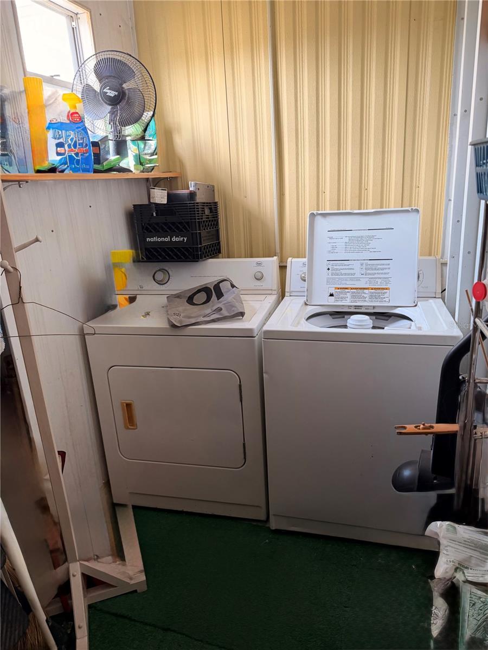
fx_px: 451
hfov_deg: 56.8
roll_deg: +3.8
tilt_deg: -16.9
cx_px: 244
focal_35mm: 24
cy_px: 325
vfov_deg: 71.6
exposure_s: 1/92
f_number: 1.78
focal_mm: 6.76
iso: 200
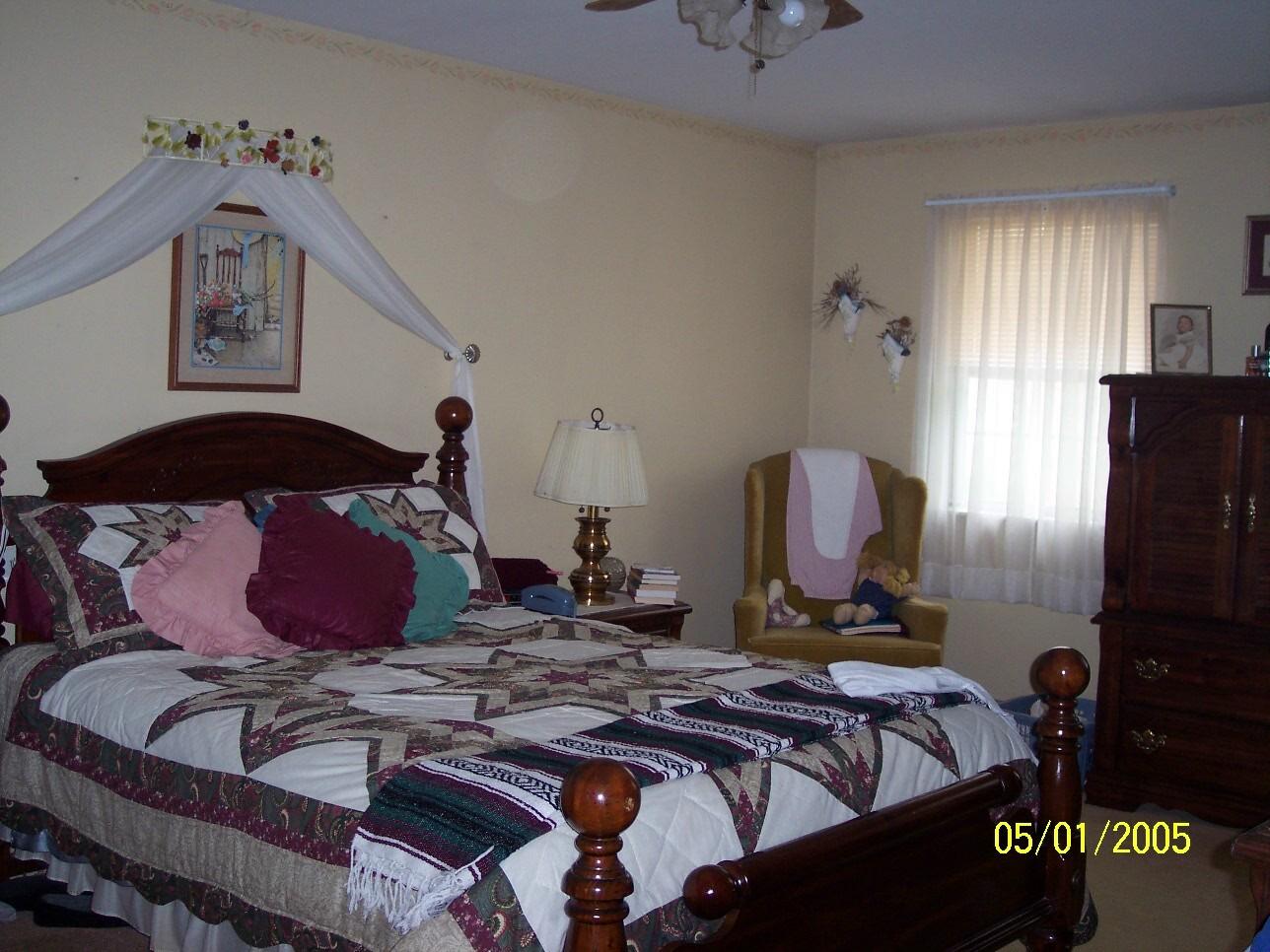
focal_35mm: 38
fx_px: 1394
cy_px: 476
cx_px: 635
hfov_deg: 49.0
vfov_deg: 37.7
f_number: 2.8
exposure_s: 1/30
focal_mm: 8
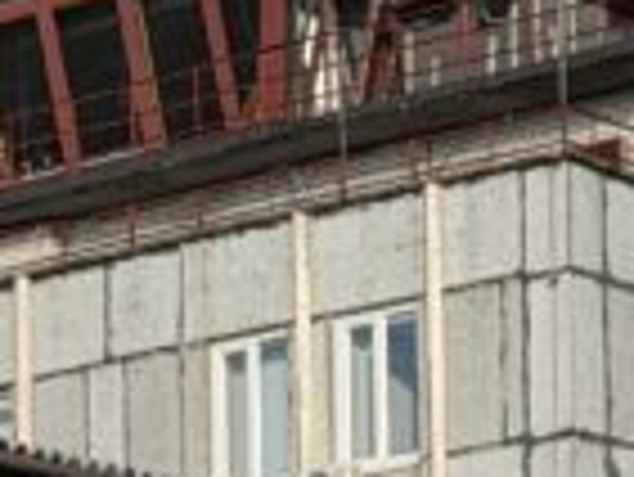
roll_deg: +2.0
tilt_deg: +7.3
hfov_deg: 5.7
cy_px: 968
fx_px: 6379
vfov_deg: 4.2
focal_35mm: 348
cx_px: 288
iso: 64
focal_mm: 6.76
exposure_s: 1/3704
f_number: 1.78
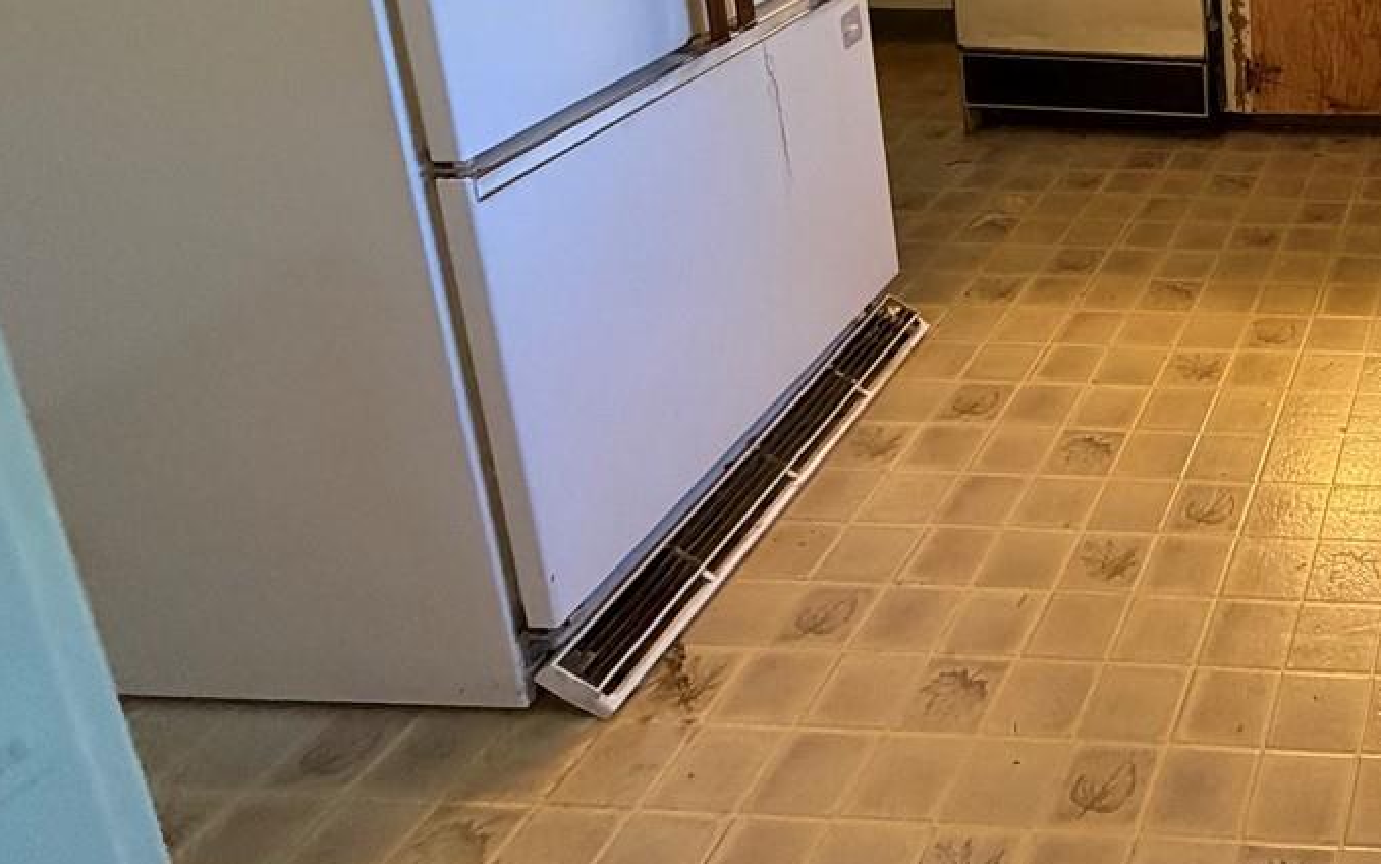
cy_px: -116
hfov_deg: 42.9
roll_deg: +0.1
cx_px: 1526
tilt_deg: -14.1
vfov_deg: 31.6
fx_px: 1318
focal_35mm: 35
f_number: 2.2
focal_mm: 2.22
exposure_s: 1/60
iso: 500
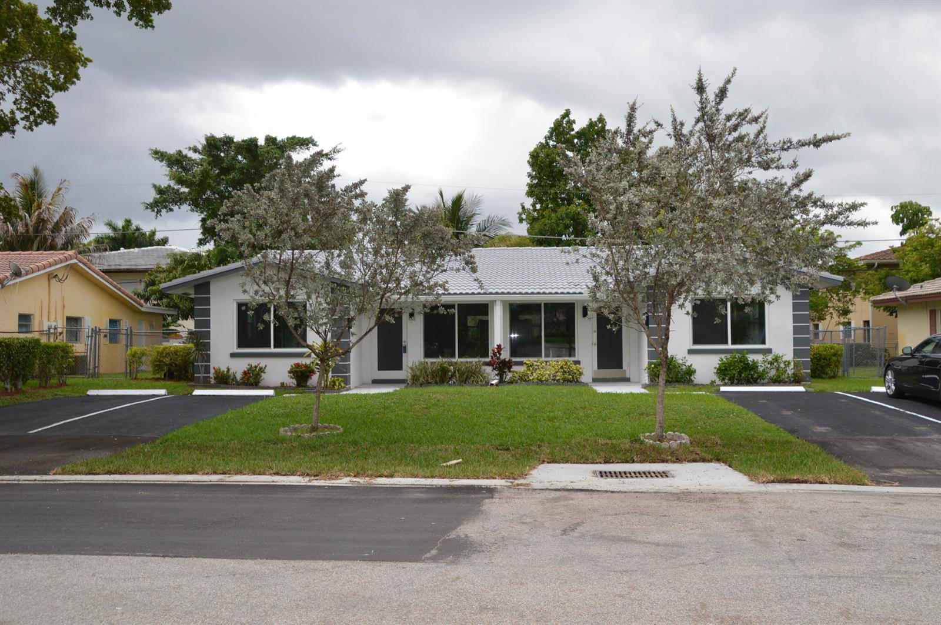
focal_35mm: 36
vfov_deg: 36.8
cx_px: 470
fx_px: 940
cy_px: 312
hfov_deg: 53.2
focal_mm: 24
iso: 100
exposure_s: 1/200
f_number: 8
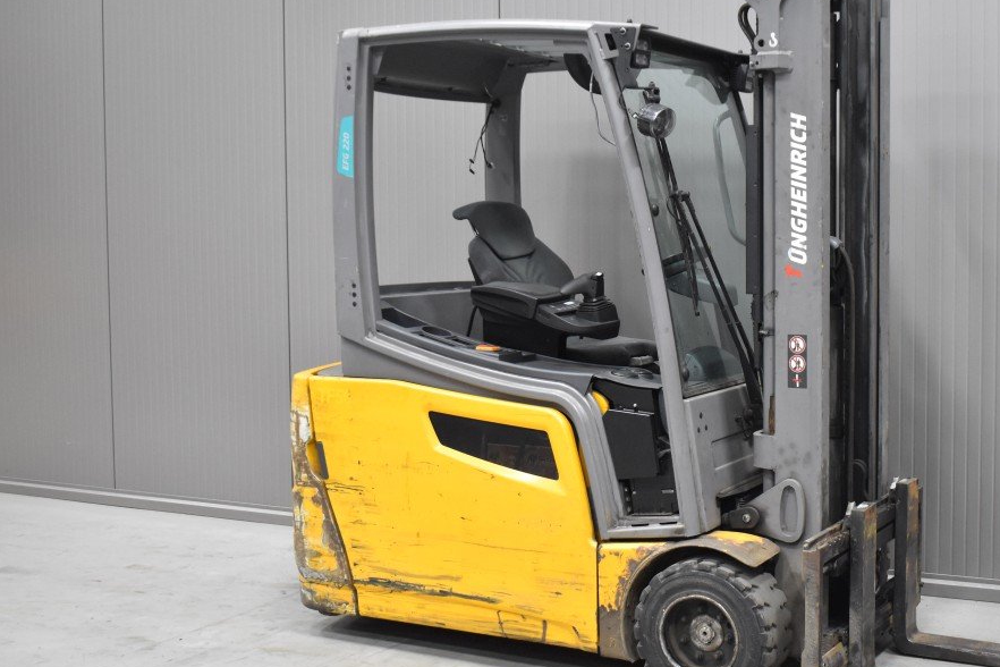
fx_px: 1361
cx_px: 679
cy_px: 329
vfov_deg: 27.5
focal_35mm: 49
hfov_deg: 39.8
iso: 1600
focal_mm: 24
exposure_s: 1/40
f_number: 4.5
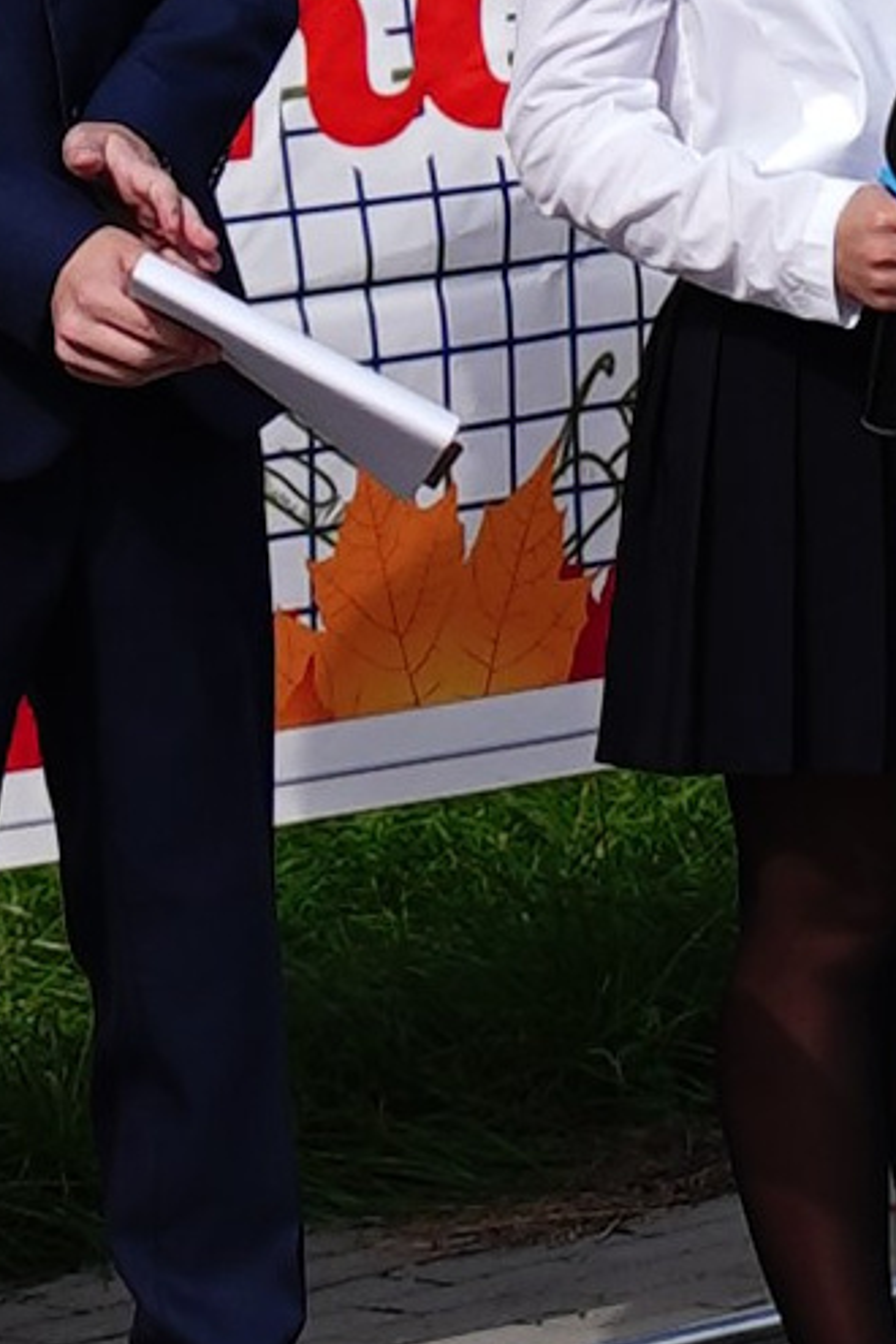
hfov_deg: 4.1
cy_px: -195
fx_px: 12170
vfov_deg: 6.3
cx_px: 2460
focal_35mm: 326
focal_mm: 28
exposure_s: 1/1250
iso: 80
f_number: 3.2
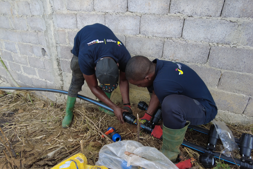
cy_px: 91
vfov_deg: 59.4
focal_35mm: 21
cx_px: 127
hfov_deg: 81.2
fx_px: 148
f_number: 1.8
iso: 100
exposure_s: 1/120
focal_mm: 4.4
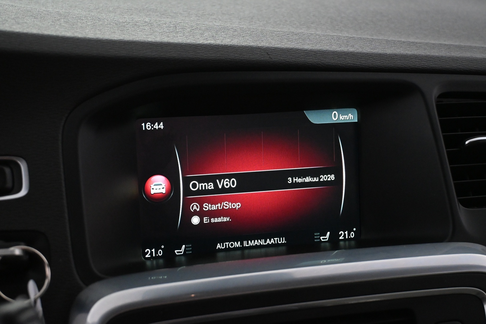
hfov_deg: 31.9
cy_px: 162
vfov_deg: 21.6
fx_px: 850
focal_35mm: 63
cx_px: 243
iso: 4000
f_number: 5.6
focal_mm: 42
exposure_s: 1/60
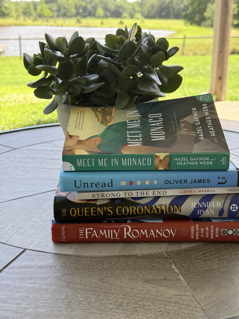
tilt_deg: -17.9
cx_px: 120
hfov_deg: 30.3
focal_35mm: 48
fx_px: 442
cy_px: 160
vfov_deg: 39.7
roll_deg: +0.9
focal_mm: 6.76
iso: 100
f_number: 1.78
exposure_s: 1/484
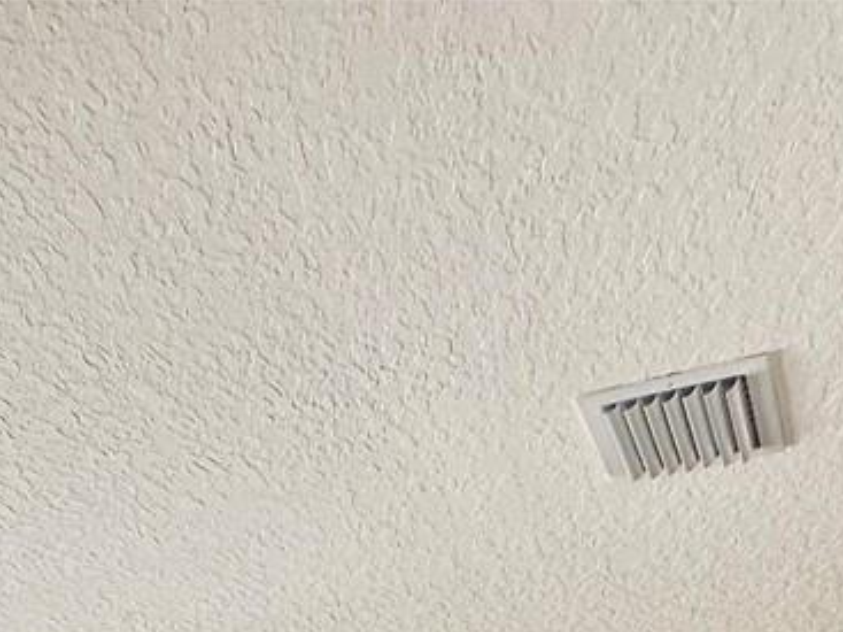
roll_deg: -1.3
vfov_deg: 16.2
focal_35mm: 61
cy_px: 1374
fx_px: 1485
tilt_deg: -9.0
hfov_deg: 30.4
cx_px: 101
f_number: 2.2
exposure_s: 1/120
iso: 50
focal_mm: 2.22
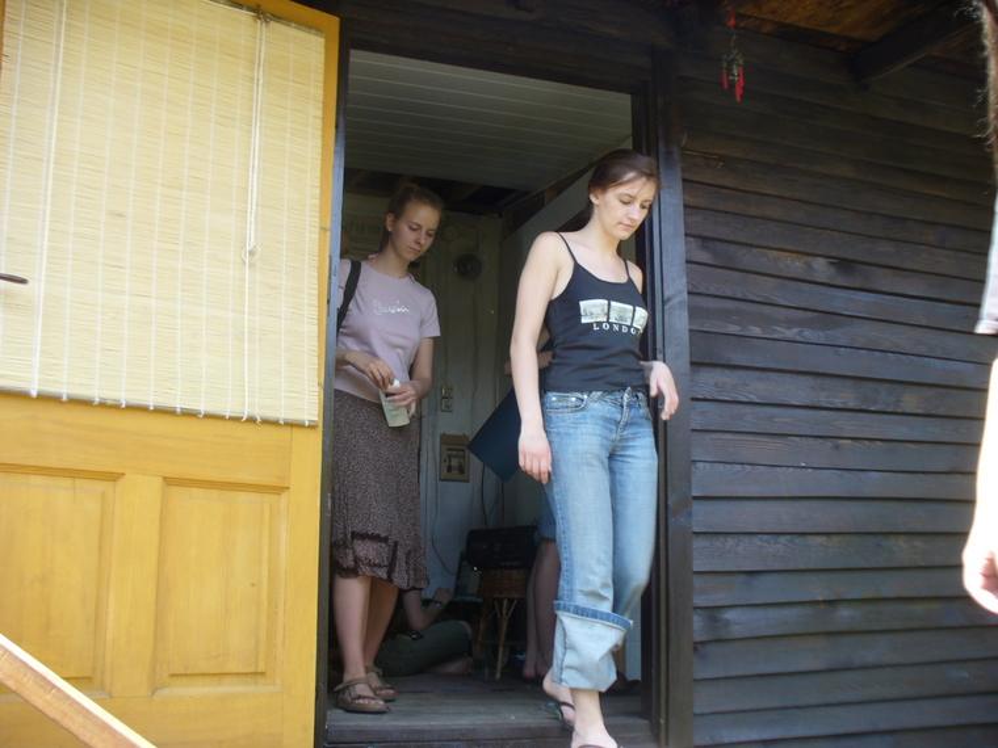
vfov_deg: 38.7
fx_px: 1067
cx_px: 499
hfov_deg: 50.1
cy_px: 374
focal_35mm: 37
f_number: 2.8
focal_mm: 6.1
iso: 64
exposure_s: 1/60
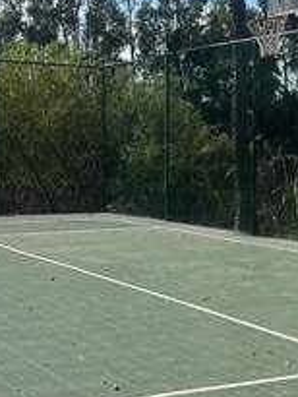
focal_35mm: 81
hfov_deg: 18.1
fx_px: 929
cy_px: 188
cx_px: 224
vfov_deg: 24.1
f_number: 1.5
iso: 50
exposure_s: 1/5587
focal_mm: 5.7
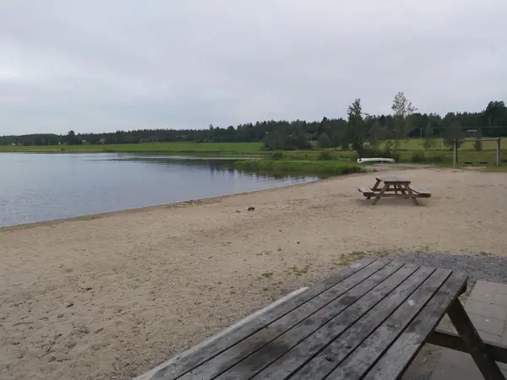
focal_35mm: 26
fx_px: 381
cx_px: 254
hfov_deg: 67.3
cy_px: 190
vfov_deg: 53.1
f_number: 1.7
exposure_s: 1/133
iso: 64
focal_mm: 3.92
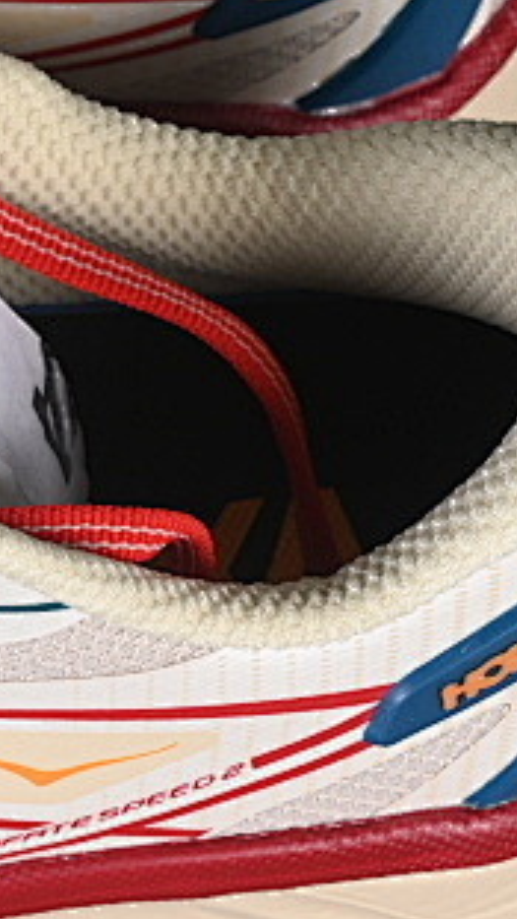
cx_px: -425
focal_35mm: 273
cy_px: 269
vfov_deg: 7.9
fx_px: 6652
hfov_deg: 4.4
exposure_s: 1/80
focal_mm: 50
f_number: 7.1
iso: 160
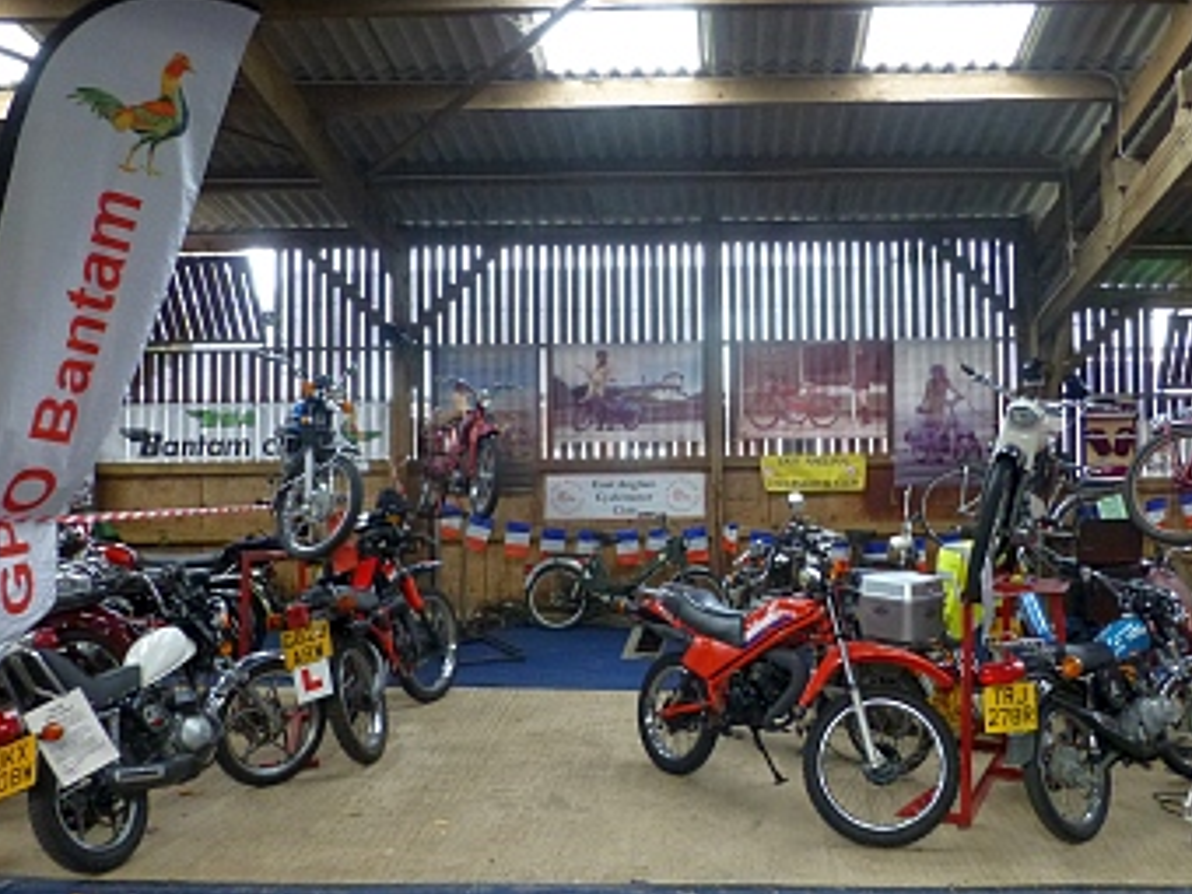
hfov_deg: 54.9
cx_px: 727
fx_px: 1136
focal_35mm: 33
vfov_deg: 42.8
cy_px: 379
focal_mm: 4.3
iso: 400
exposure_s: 1/60
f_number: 3.3
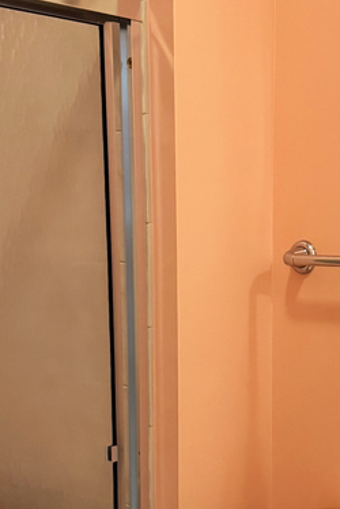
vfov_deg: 27.5
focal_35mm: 72
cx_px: 294
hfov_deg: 18.7
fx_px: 1018
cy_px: 407
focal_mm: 6.8
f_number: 1.8
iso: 640
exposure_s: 1/60
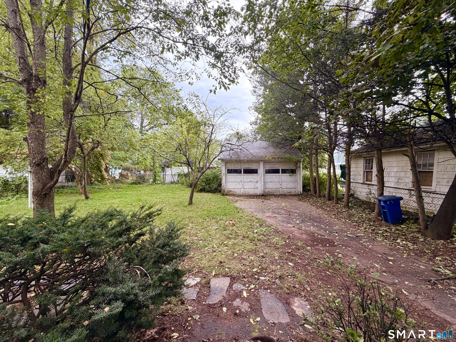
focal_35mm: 14
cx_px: 228
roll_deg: +0.3
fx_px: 184
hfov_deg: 102.1
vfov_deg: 85.7
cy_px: 171
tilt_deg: -1.4
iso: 80
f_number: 2.2
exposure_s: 1/121
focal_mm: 2.22
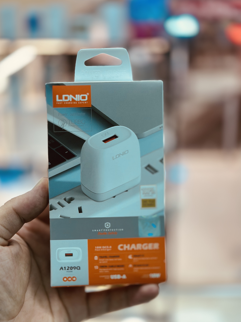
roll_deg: -0.8
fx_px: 464
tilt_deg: -13.6
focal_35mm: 50
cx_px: 116
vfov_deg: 38.2
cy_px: 160
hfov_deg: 29.1
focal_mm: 6.86
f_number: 1.78
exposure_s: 1/100
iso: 100
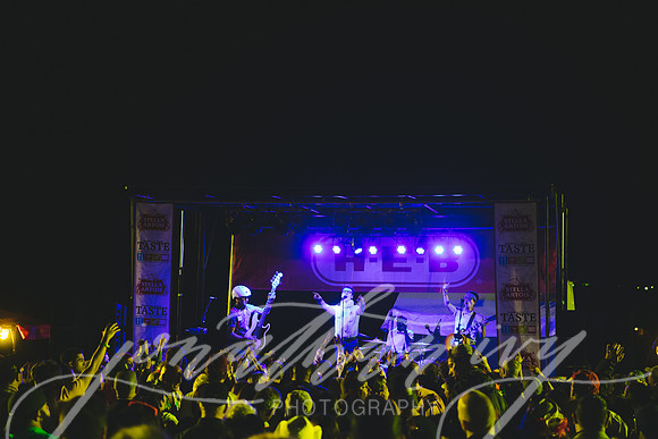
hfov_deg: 28.8
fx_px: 1280
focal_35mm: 70
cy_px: 220
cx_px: 329
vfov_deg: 19.5
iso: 2000
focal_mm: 70
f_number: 2.8
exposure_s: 1/160
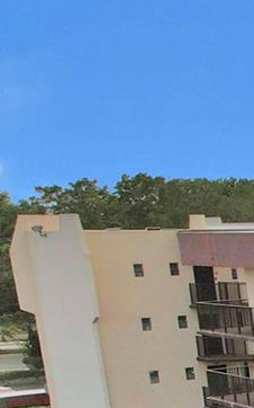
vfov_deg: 19.4
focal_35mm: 99
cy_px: 534
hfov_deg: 9.6
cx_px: 801
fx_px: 1097
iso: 100
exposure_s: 1/1000
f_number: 2.8
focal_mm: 8.38
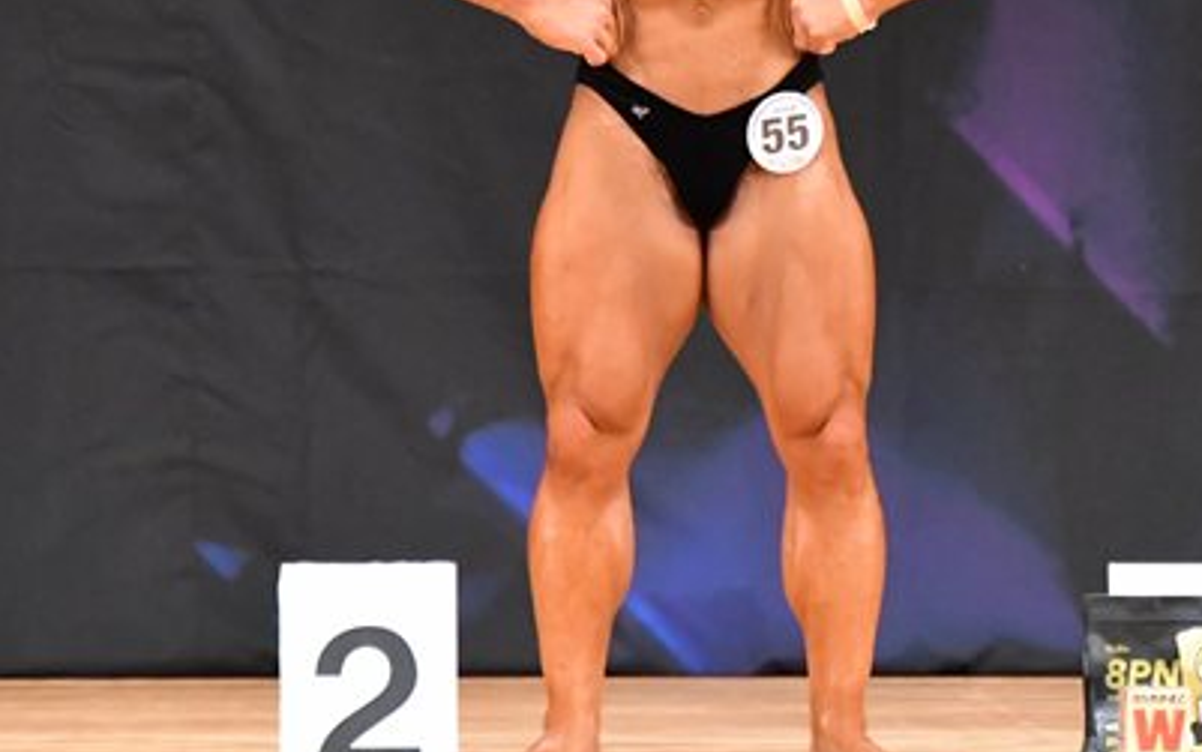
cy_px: 165
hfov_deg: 3.6
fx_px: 19336
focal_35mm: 590
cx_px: 844
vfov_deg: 2.2
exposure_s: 1/400
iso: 8000
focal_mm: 200
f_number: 5.6
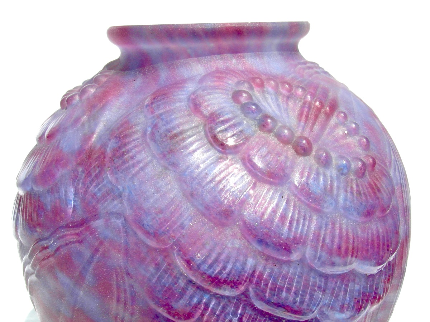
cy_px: 161
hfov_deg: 36.2
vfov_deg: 27.5
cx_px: 215
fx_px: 658
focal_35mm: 53
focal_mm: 8.7
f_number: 5.8
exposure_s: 1/500
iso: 80
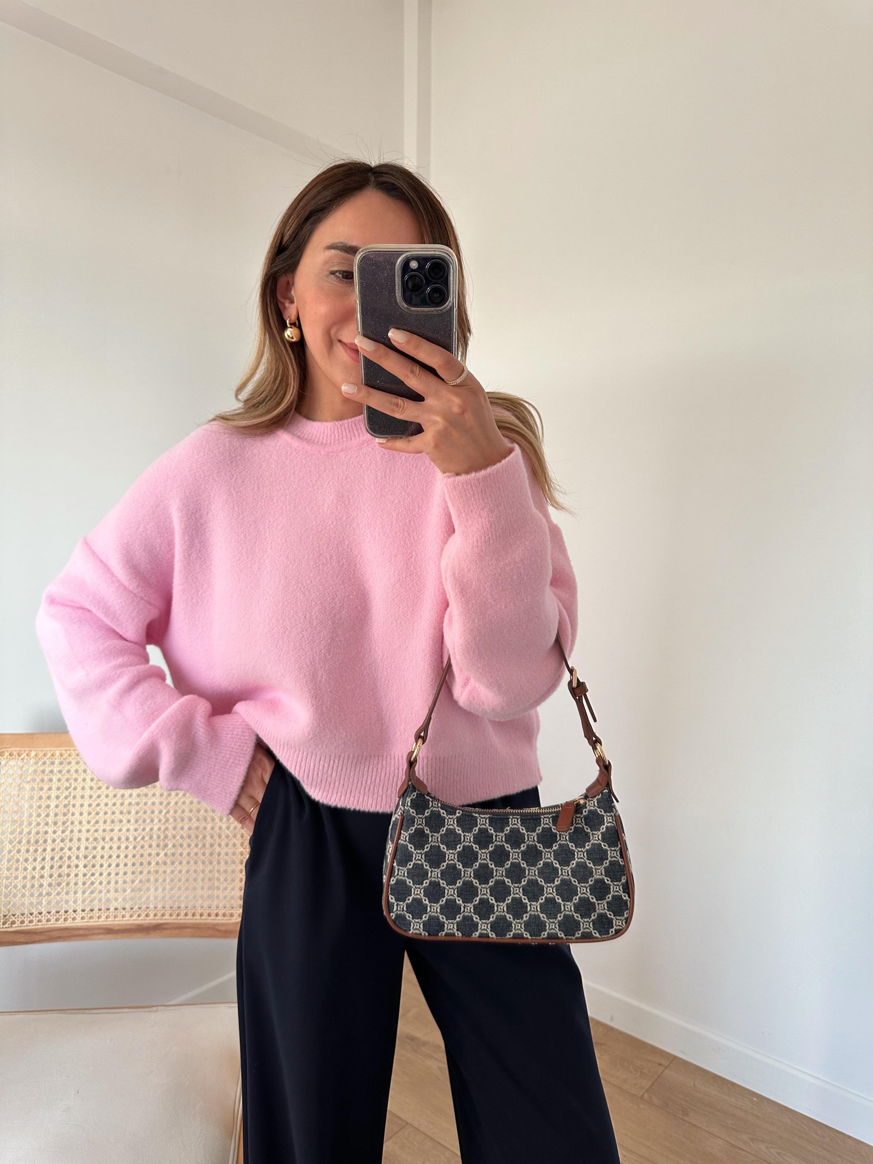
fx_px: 807
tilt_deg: -32.2
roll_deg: -1.9
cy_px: 582
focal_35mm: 24
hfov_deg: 56.8
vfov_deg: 71.6
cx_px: 436
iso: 160
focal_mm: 6.86
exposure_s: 1/121
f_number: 1.78
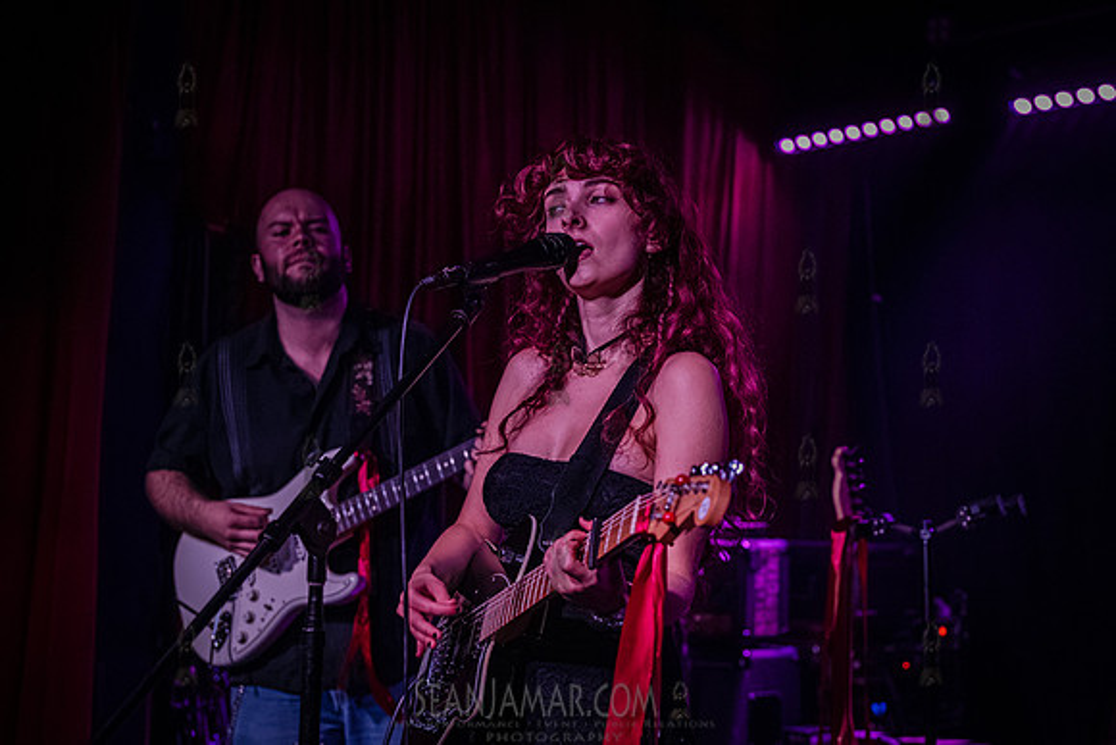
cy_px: 369
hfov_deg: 34.6
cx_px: 597
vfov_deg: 23.5
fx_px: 1792
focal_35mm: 58
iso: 16000
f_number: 3.2
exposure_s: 1/320
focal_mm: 54
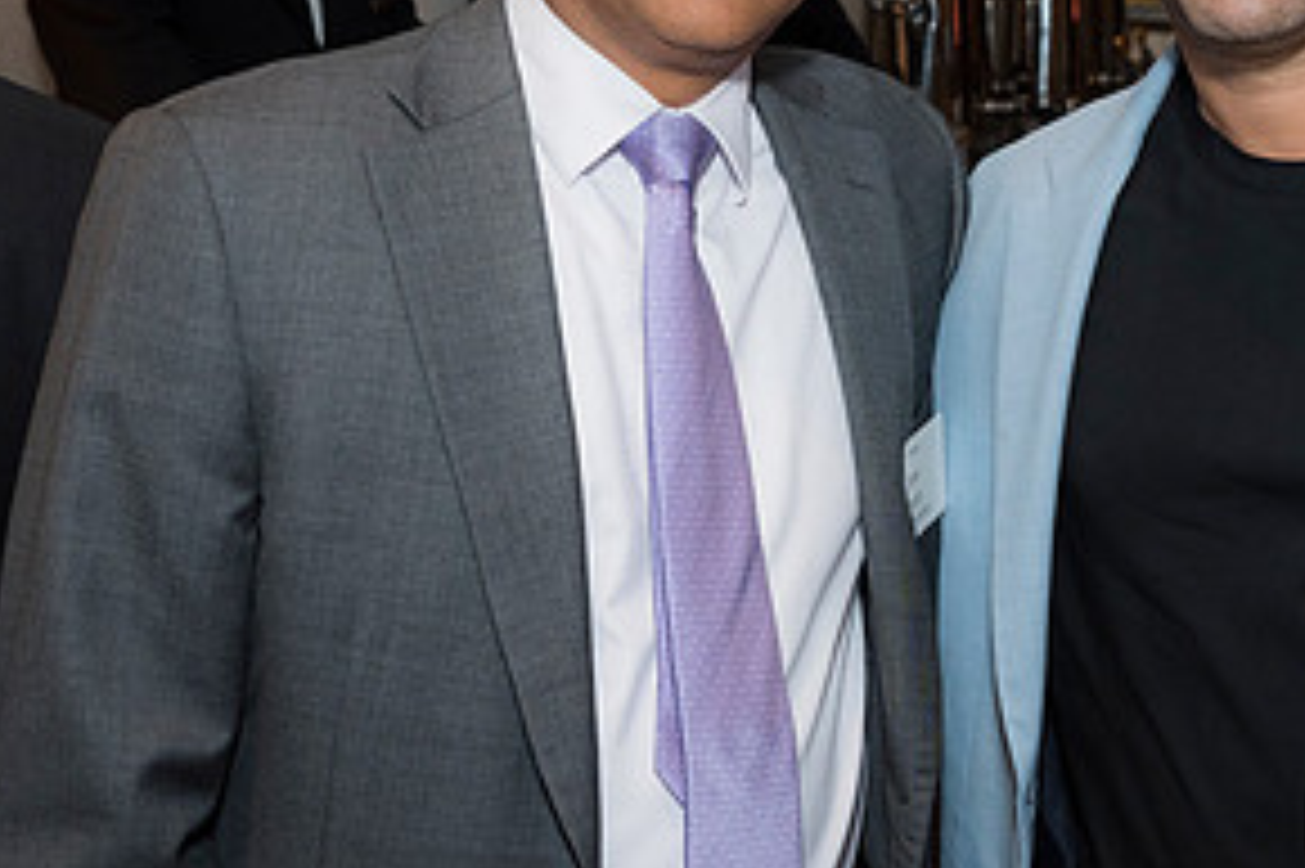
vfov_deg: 18.8
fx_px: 2608
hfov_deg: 27.8
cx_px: 954
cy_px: 236
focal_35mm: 72
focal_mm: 36
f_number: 5.6
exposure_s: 1/125
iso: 800
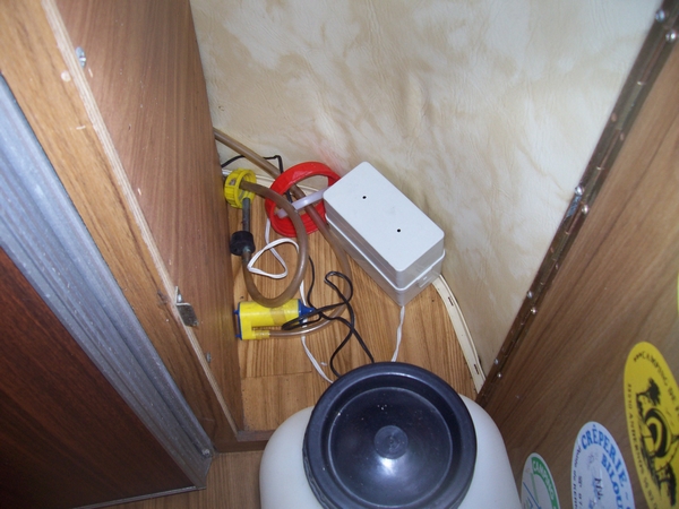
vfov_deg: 41.8
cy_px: 254
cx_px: 340
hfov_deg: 54.0
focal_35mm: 34
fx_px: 667
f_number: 2.7
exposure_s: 1/64
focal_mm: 5.6
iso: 80
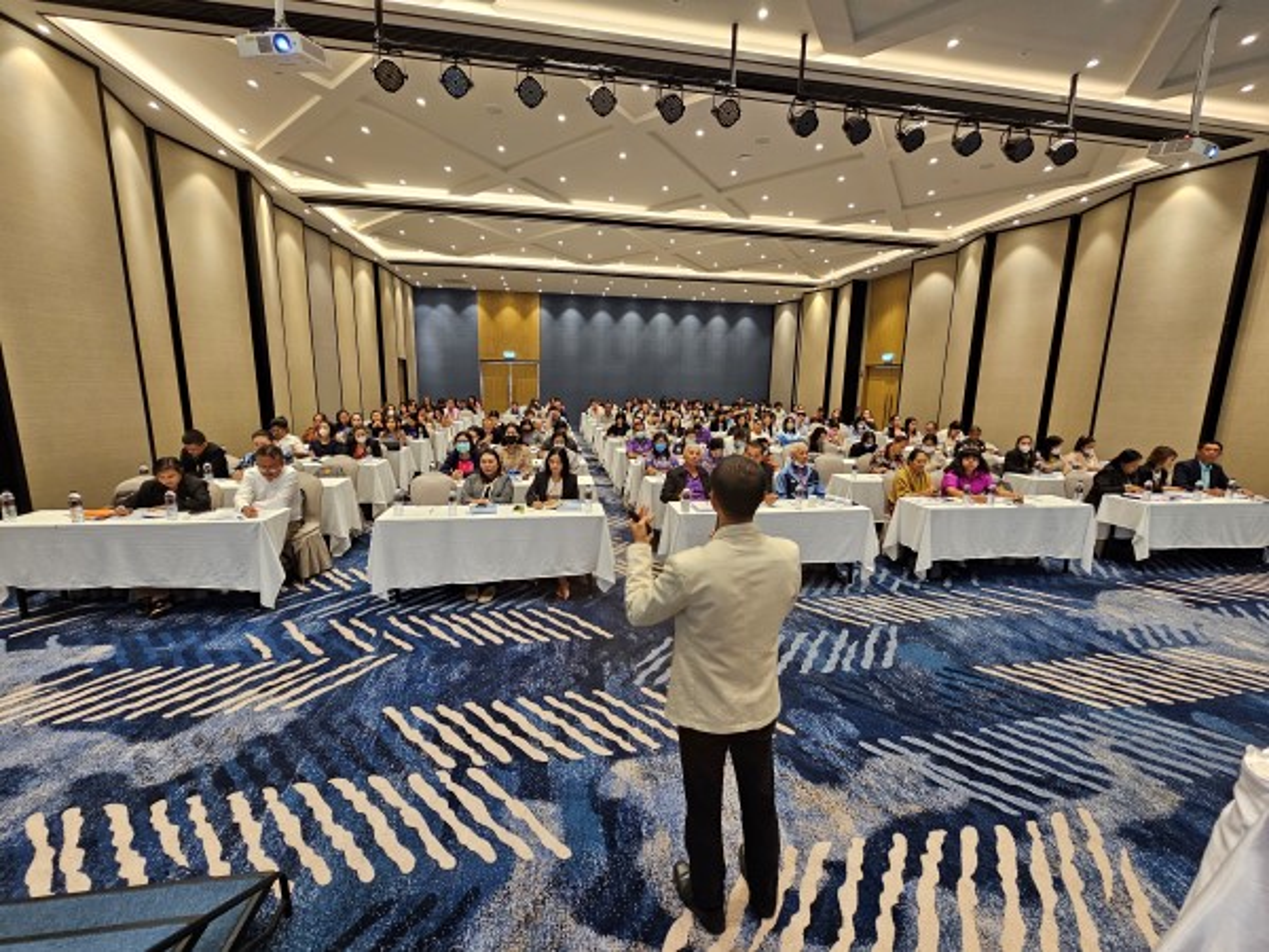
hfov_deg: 106.2
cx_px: 634
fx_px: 477
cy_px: 476
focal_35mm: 13
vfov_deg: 89.9
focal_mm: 2.2
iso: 250
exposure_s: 1/50
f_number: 2.2
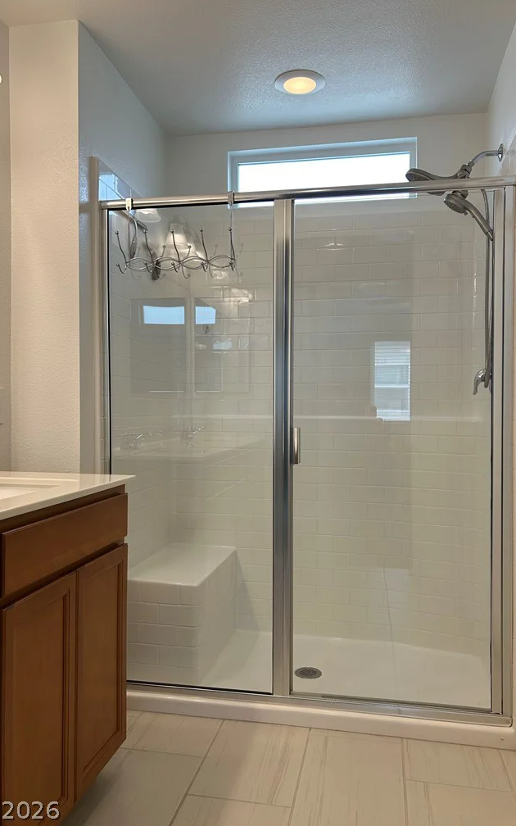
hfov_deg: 44.5
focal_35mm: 28
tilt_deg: +0.4
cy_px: 410
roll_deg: +0.5
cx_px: 256
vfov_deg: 66.5
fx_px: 630
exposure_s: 1/147
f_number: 1.5
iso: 32
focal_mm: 5.7
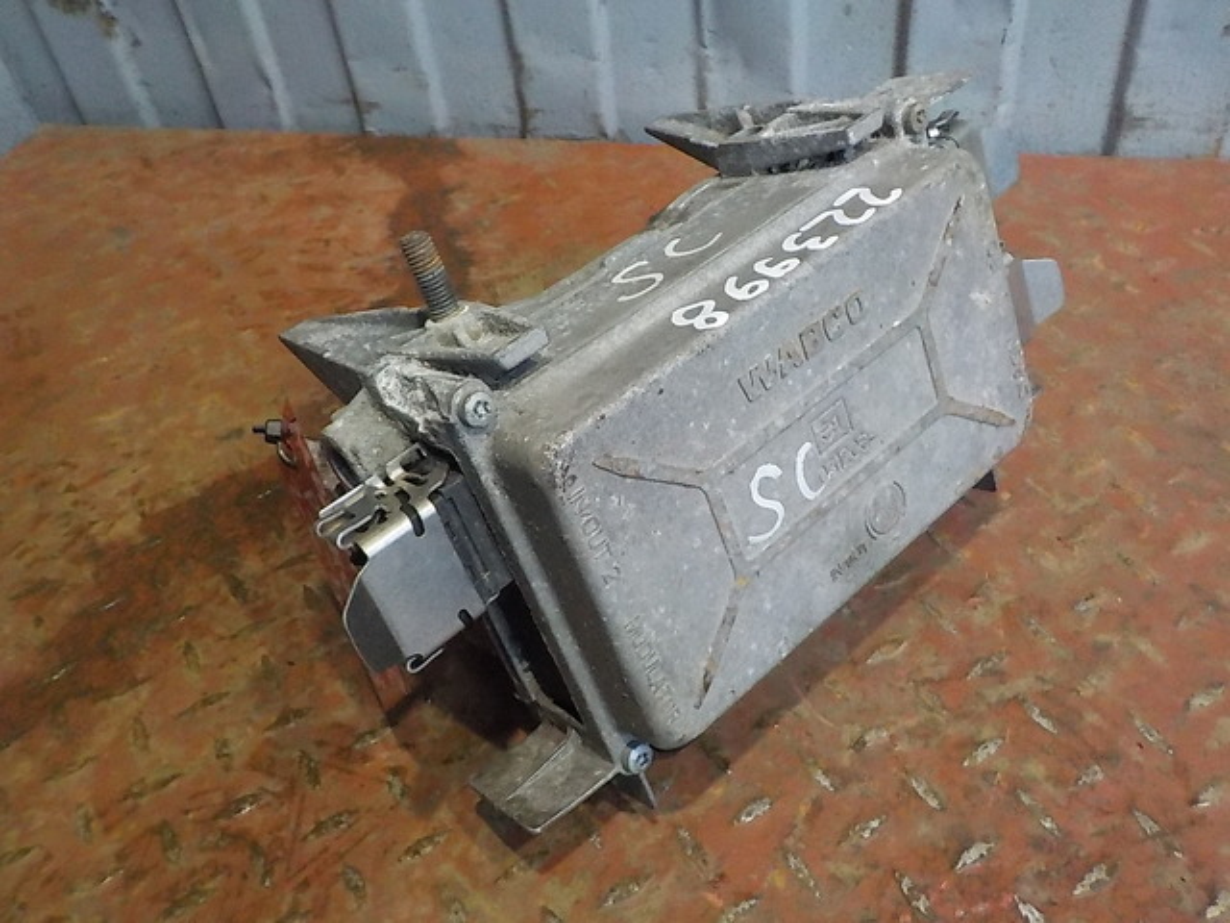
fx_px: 1066
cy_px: 462
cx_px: 615
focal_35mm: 30
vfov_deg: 46.8
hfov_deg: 60.0
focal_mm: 4.1
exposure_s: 1/60
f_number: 3.3
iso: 800
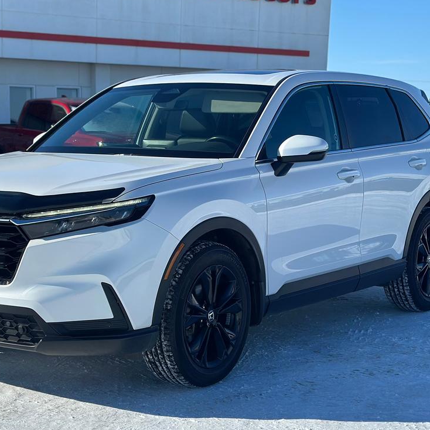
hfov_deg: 23.3
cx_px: 151
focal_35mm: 74
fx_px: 1040
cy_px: 228
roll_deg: -1.2
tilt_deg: -1.6
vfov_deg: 23.4
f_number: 1.78
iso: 100
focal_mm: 6.86
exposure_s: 1/9804
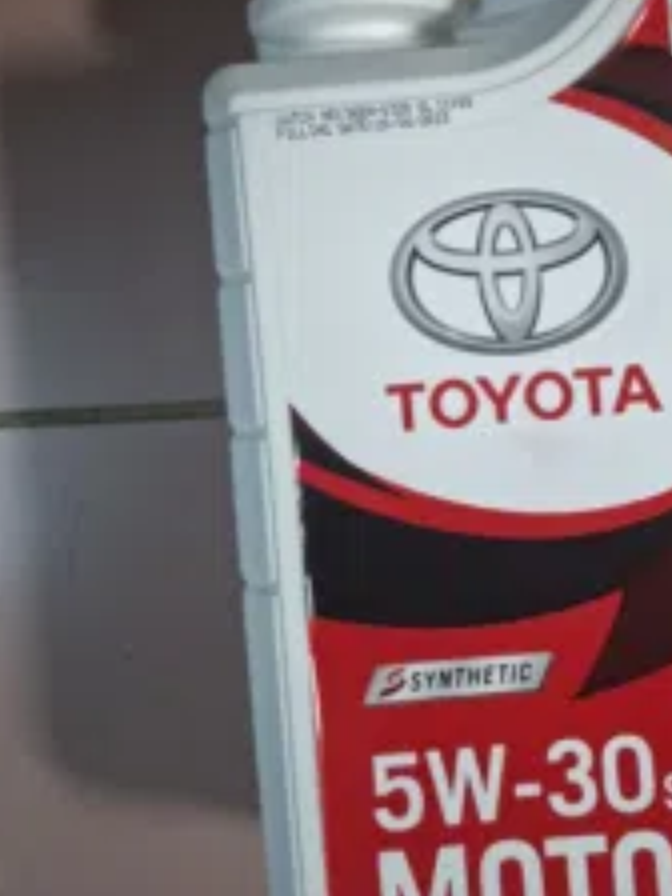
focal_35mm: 41
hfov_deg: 33.5
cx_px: 588
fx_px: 1061
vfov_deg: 45.0
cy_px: 292
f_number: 1.8
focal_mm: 5.54
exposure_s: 1/33
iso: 320
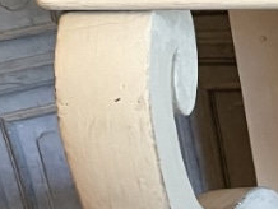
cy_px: 114
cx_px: 563
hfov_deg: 12.1
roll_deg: +1.9
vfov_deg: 10.3
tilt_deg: -31.1
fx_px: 1158
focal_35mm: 144
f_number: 1.6
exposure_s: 1/33
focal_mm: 4.2
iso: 400
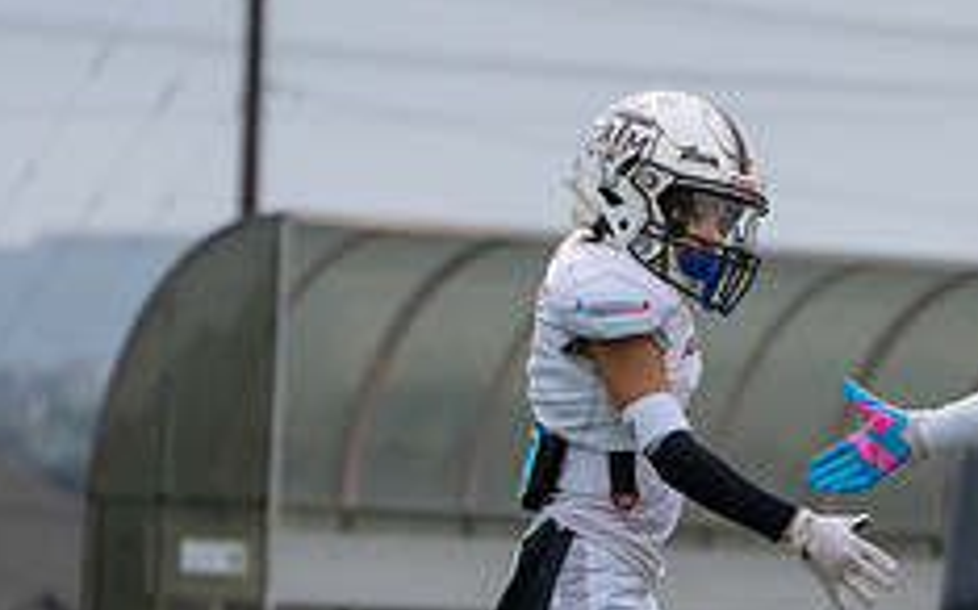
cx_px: 1187
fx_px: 12601
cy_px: 566
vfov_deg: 2.8
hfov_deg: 4.4
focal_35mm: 473
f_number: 5.6
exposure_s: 1/1000
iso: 3200
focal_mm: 187
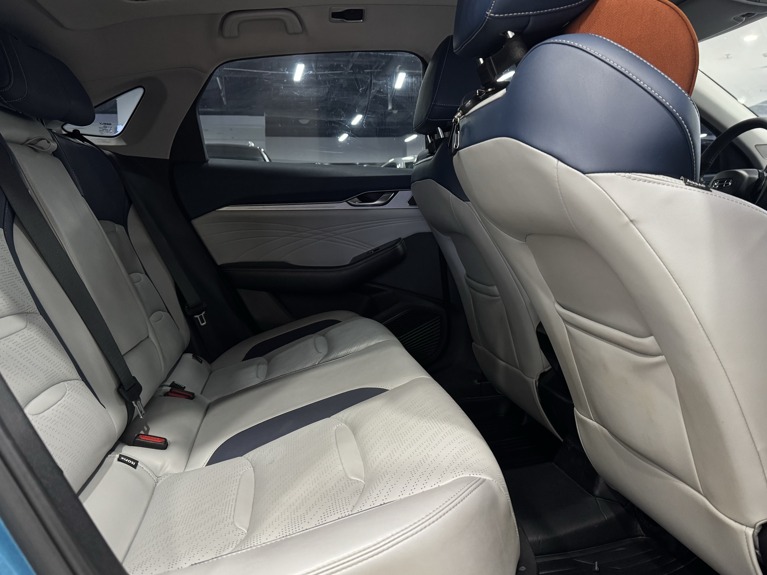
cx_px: 388
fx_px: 643
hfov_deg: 61.7
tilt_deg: -4.6
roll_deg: +1.4
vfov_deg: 48.2
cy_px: 260
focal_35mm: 29
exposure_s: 1/50
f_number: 1.78
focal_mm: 6.76
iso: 400
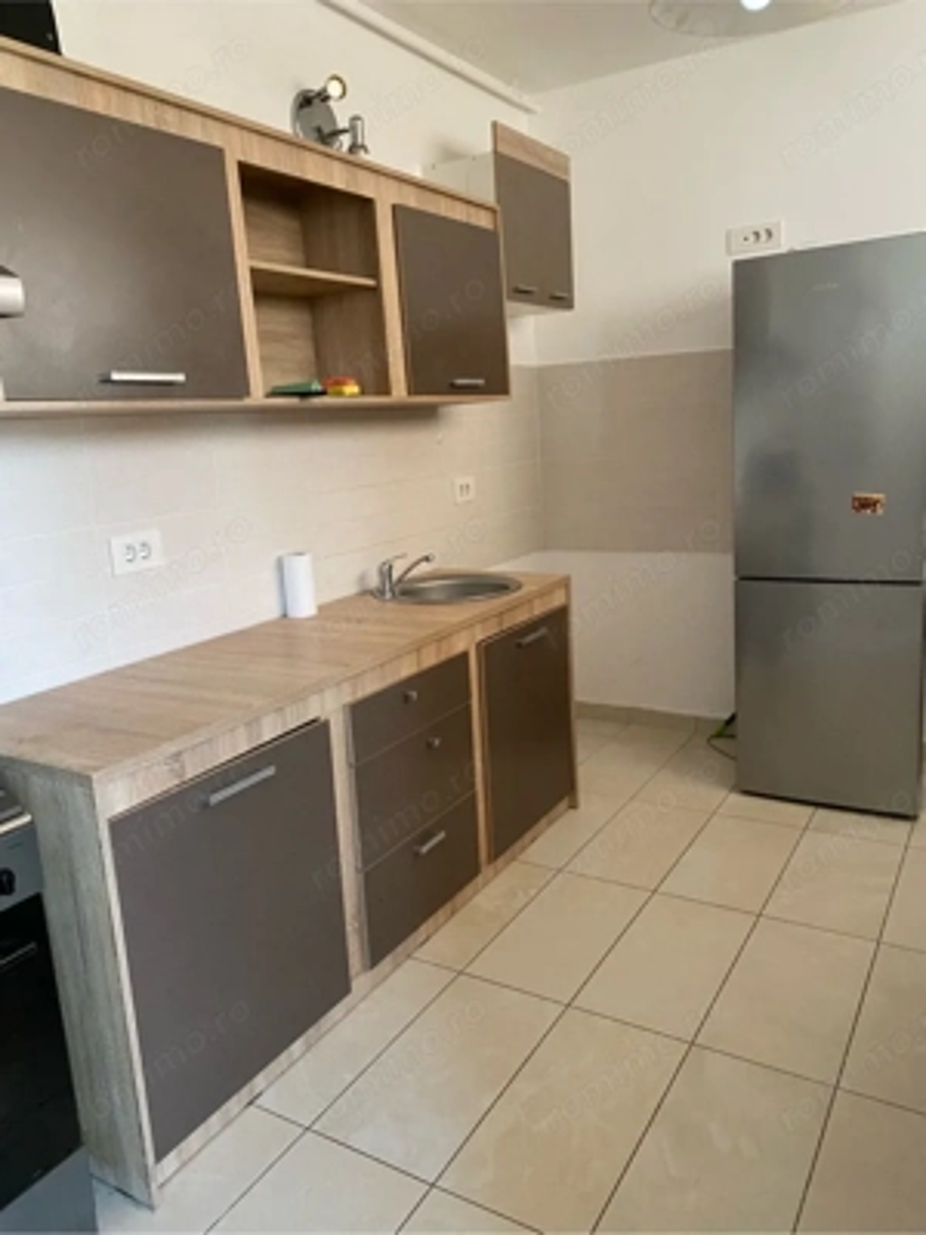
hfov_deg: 53.1
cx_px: 463
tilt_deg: -11.6
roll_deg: +2.6
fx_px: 927
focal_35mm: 26
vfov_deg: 67.3
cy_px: 618
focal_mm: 4.25
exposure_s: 1/60
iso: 320
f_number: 1.8
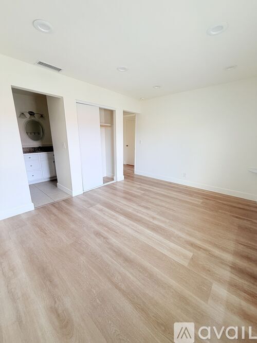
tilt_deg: -14.2
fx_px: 139
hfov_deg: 85.7
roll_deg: -0.6
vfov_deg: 102.1
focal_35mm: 14
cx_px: 128
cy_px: 172
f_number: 2.2
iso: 200
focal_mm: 2.22
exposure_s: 1/121
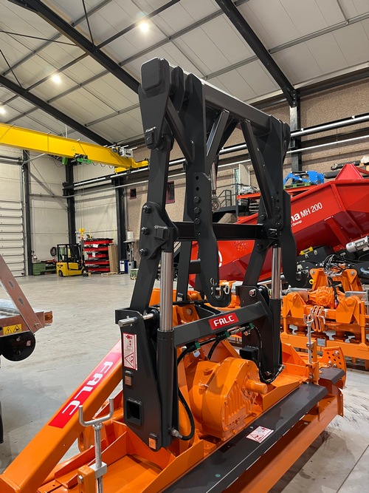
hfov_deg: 53.0
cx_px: 184
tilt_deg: +0.7
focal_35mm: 26
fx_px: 370
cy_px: 246
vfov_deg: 67.3
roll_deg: -1.0
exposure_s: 1/50
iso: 250
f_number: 1.6
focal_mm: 5.1
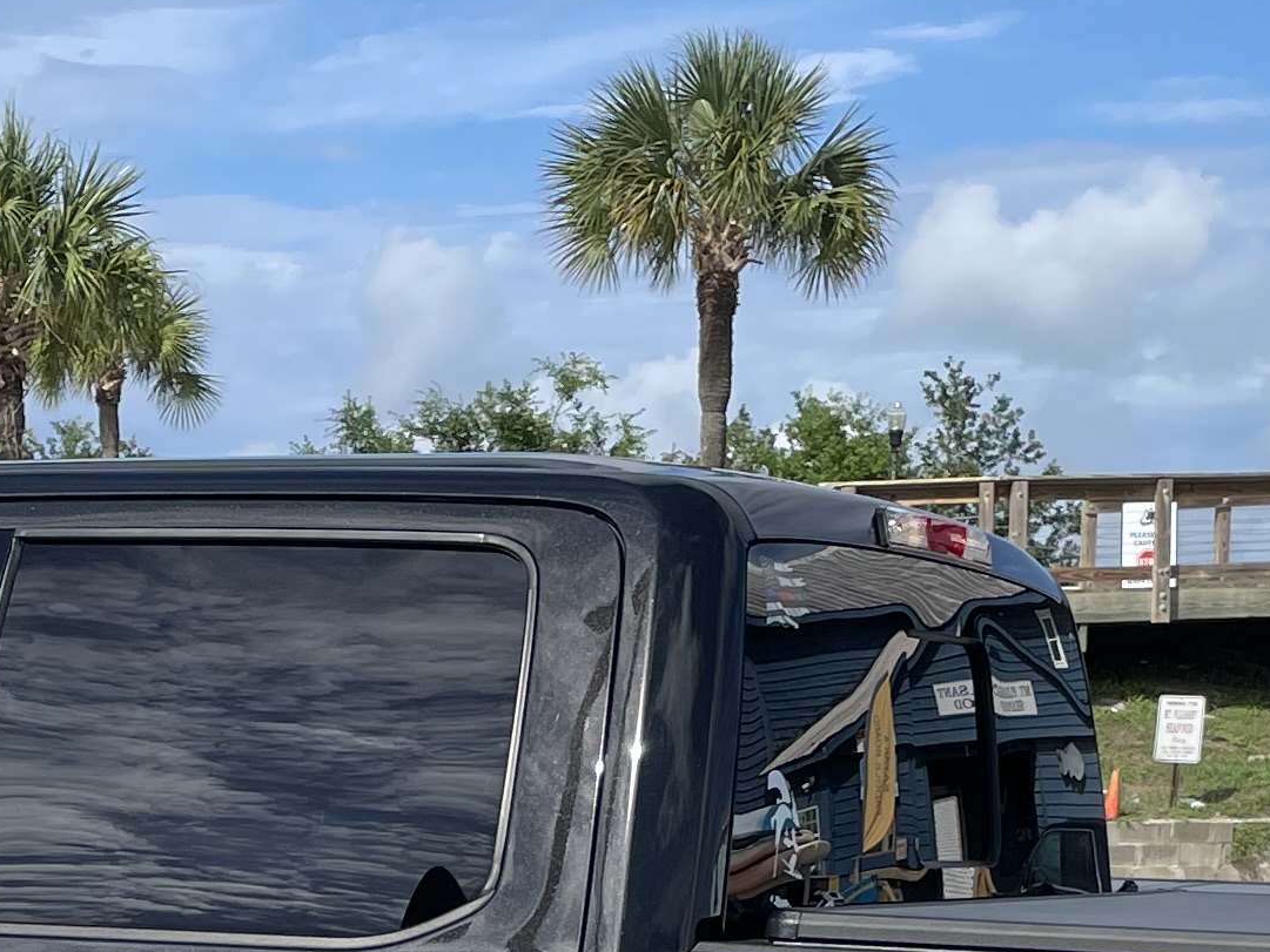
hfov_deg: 20.2
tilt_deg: -7.6
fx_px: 3559
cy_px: 1311
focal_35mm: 97
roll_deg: -1.1
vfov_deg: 14.5
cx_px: 512
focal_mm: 4.2
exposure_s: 1/4000
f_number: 1.6
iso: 32
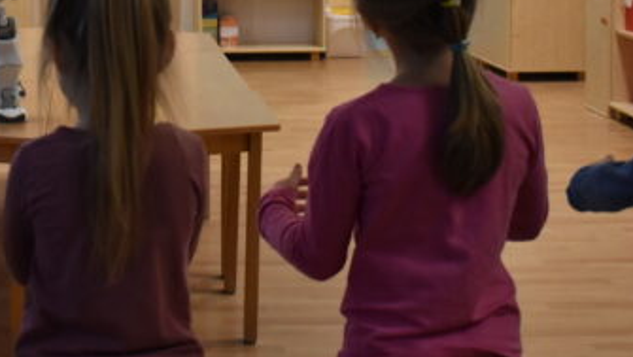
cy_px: -45
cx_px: 66
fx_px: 1814
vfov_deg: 11.1
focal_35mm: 108
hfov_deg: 19.4
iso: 1600
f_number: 4.2
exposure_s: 1/320
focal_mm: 30
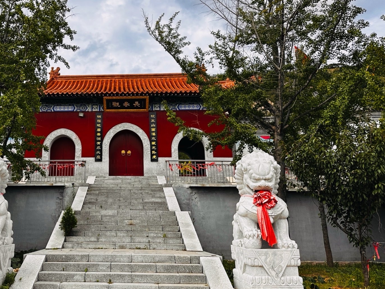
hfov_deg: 49.7
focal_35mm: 36
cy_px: 116
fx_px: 400
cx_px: 107
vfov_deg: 39.5
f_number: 1.78
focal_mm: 6.86
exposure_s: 1/3356
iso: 80
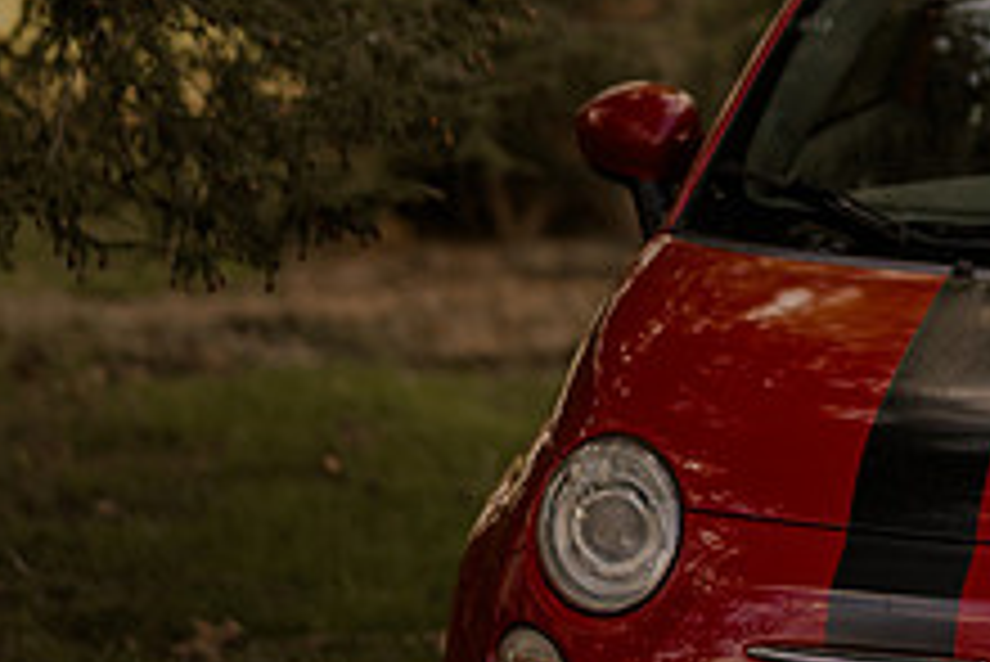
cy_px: 88
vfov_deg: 6.1
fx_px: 6164
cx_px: 1008
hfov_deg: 9.1
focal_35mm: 224
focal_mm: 85
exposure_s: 1/800
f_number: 1.4
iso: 100
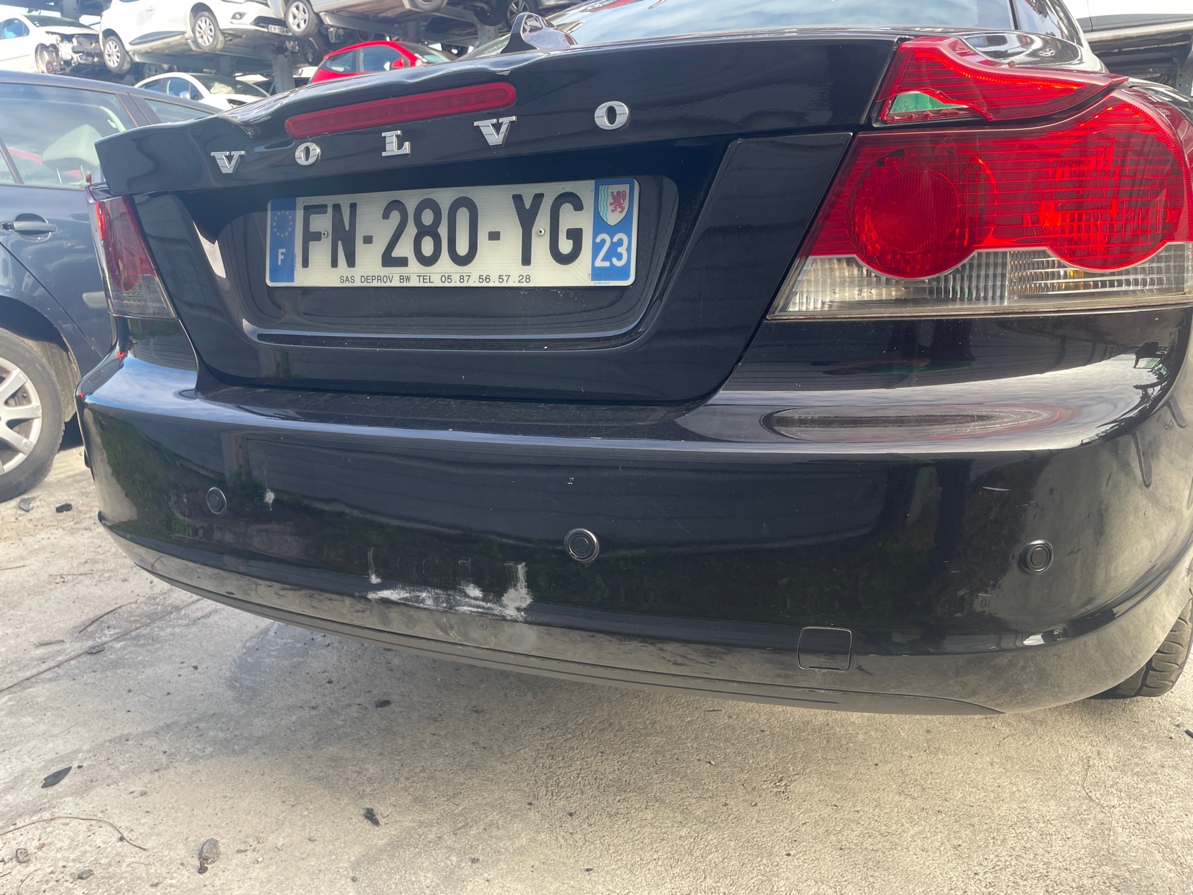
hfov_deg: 67.3
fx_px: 896
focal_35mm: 26
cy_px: 448
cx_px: 596
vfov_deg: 53.1
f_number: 1.6
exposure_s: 1/203
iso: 32
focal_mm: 4.2
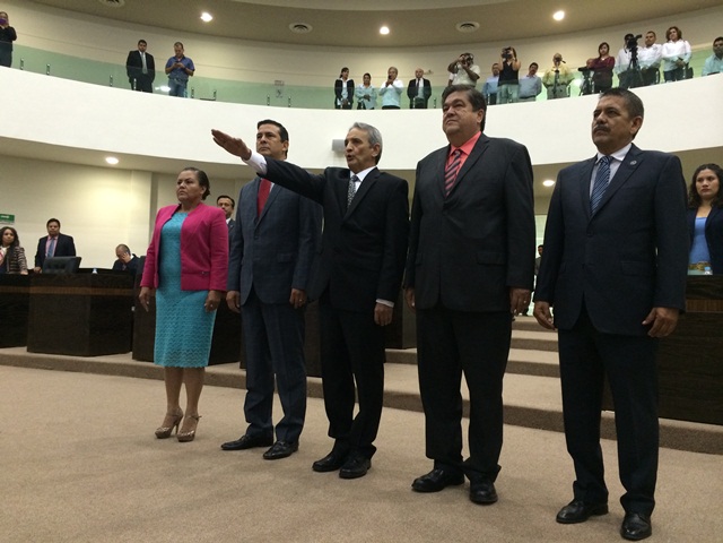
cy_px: 272
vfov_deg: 46.8
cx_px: 362
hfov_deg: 60.0
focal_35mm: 30
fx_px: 627
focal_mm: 4.12
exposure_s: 1/30
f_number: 2.2
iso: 200
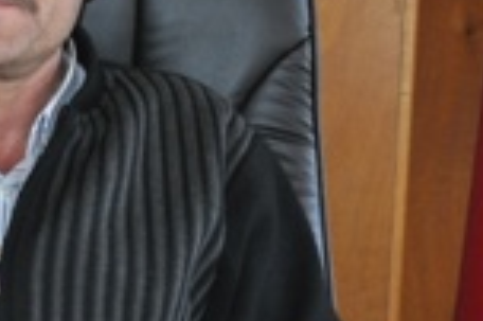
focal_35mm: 115
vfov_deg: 11.9
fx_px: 1541
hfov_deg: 17.7
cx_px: 137
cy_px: 172
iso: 800
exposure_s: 1/60
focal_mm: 26
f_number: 4.2
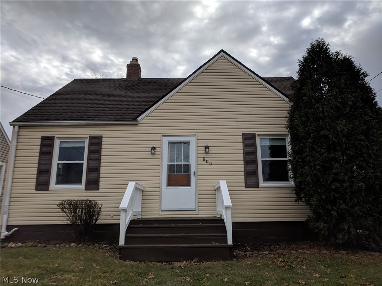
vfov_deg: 53.1
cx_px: 191
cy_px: 143
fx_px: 287
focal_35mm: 26
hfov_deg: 67.3
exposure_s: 1/2513
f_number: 2
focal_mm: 4.67
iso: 50
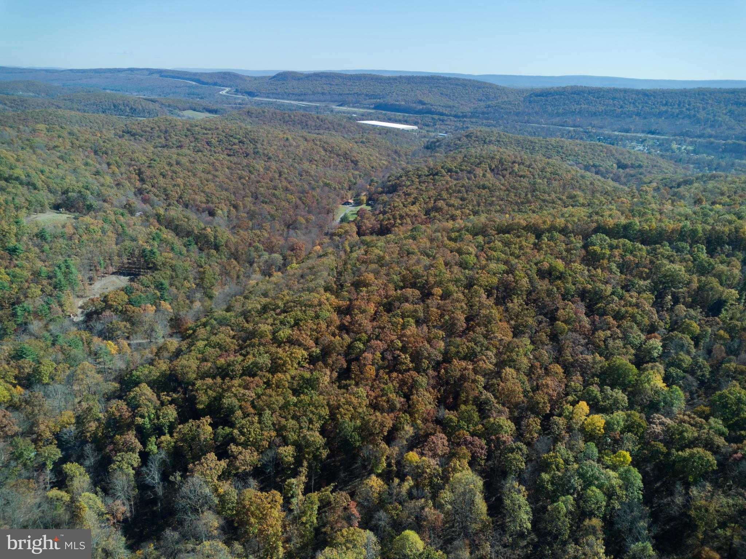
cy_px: 280
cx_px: 373
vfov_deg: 56.8
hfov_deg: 71.6
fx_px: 517
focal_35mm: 24
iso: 100
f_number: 1.7
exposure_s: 1/1600
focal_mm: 6.7
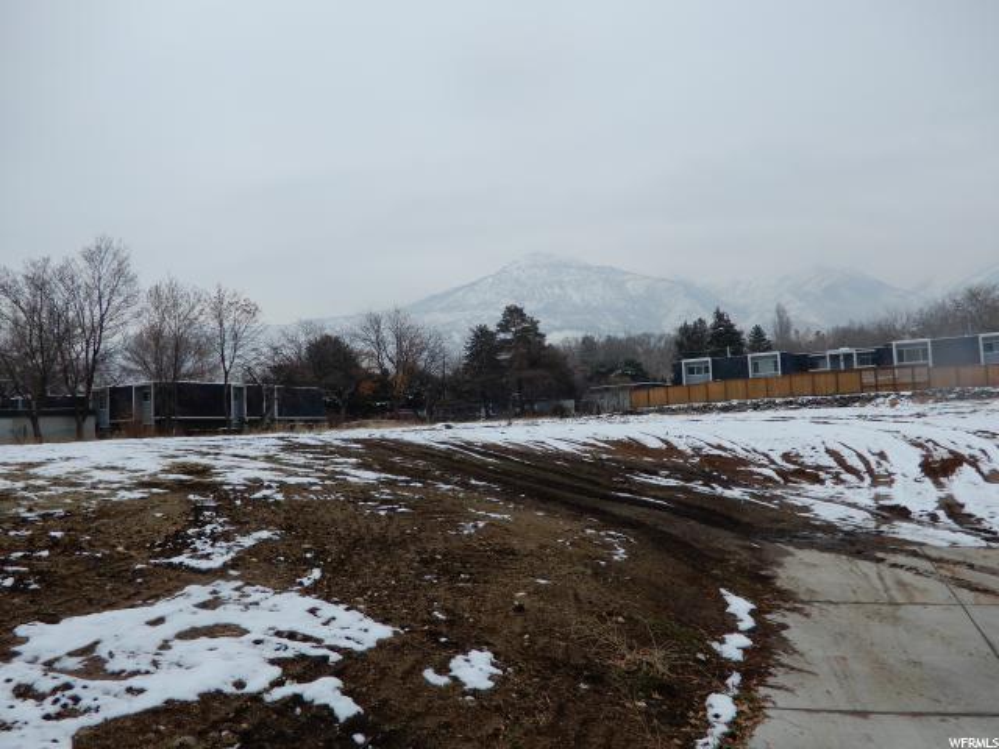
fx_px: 808
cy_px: 374
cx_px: 500
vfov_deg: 49.7
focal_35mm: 28
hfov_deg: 63.4
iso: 80
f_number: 3.5
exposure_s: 1/500
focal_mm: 5
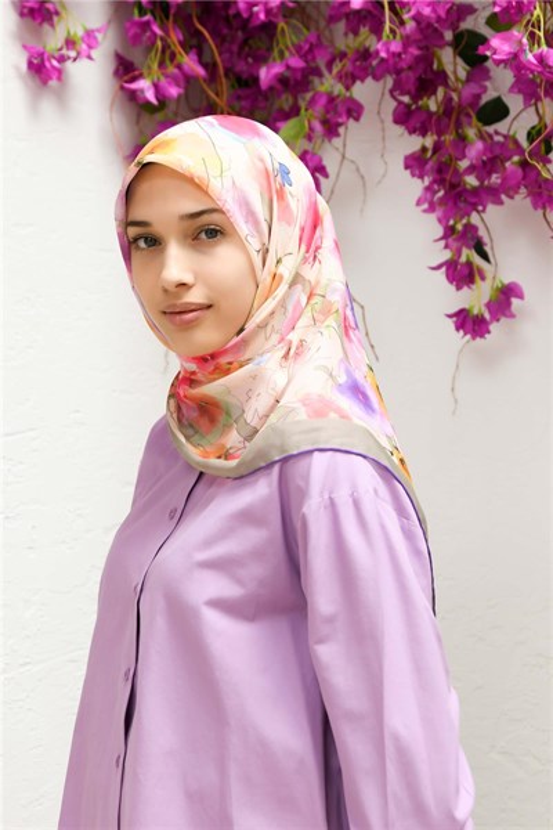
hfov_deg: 26.0
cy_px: 415
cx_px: 276
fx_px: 1198
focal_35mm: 52
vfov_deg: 38.2
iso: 250
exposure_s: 1/100
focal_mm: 52
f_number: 5.6
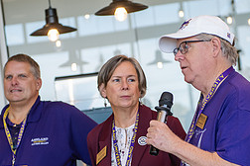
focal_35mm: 152
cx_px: 137
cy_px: 127
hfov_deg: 13.5
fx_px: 1055
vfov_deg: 9.0
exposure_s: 1/400
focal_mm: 66
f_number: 3.2
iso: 1000
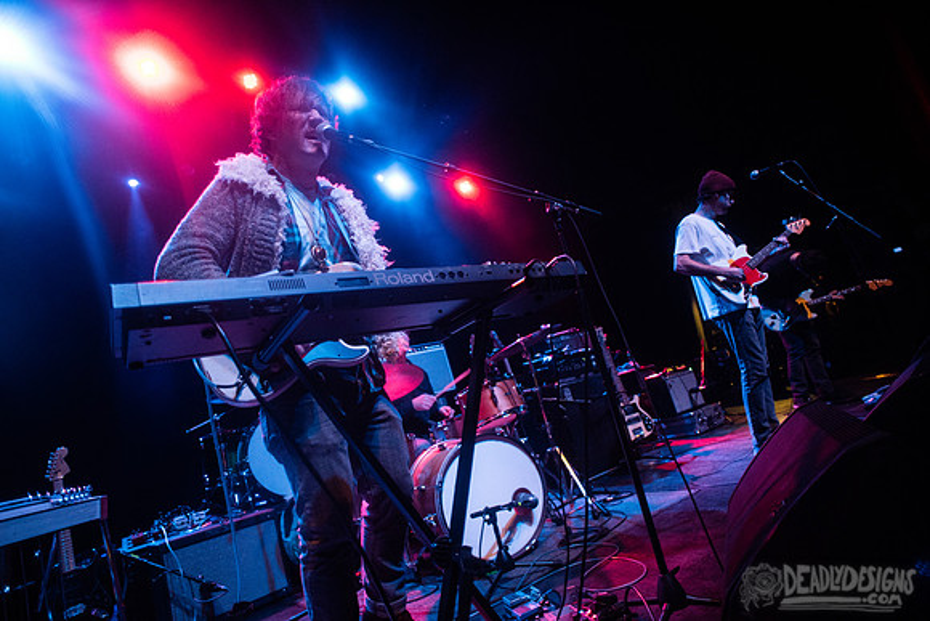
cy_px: 310
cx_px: 465
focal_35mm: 20
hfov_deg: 84.0
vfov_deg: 62.0
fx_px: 517
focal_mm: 20
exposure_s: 1/100
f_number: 3.2
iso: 3200
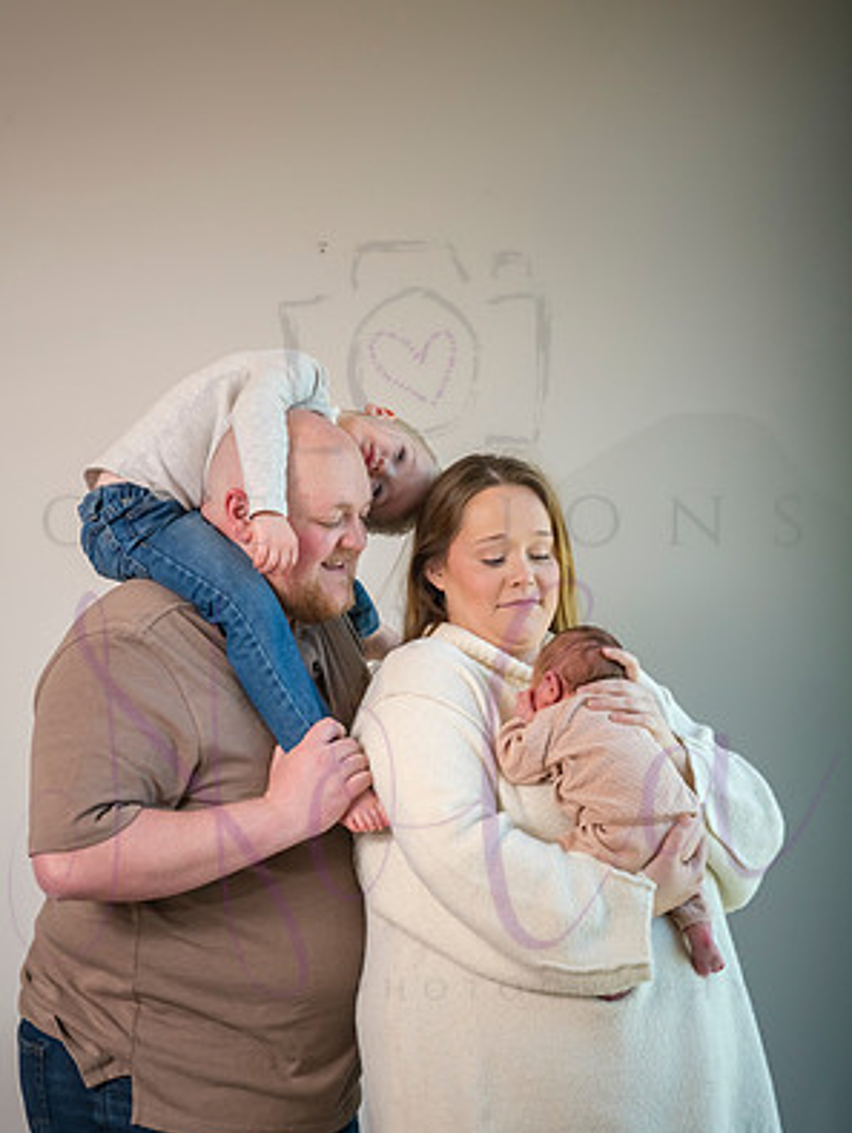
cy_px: 622
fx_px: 3047
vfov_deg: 21.1
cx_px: 425
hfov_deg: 15.9
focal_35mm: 93
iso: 500
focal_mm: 85
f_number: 8
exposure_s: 1/250
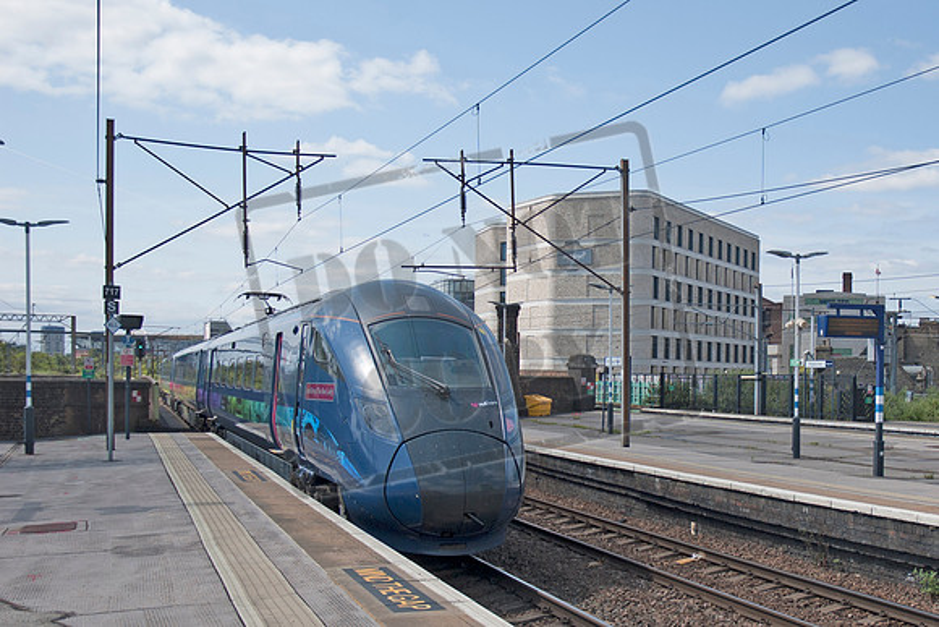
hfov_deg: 53.1
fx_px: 939
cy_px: 314
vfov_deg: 36.9
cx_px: 470
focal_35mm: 36
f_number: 3.8
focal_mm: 24
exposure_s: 1/1250
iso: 200
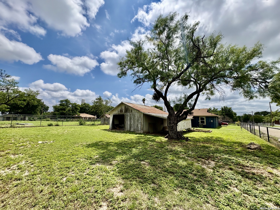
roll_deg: -0.8
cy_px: 105
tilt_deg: +6.3
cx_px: 140
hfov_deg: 102.1
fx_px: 113
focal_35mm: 14
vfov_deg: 85.7
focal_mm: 2.22
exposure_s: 1/3717
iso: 50
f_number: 2.2
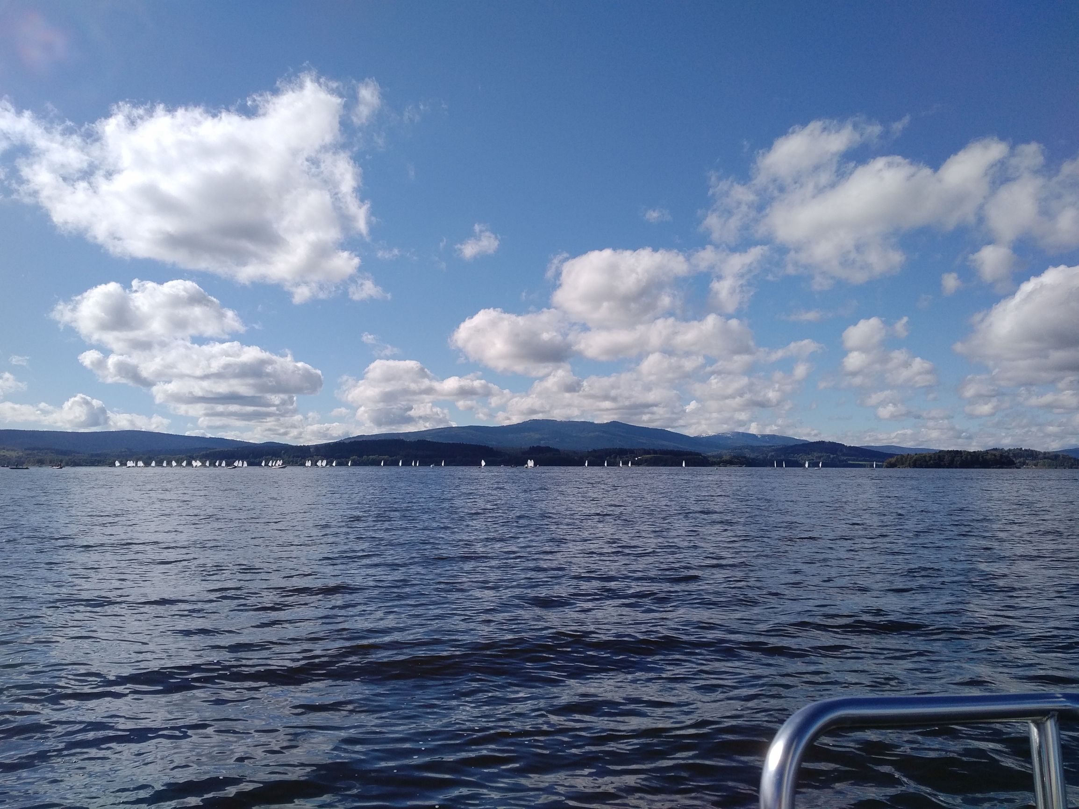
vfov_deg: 51.4
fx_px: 842
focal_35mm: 27
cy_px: 404
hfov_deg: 65.3
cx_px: 540
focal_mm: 4.75
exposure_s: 1/2275
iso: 50
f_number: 2.2
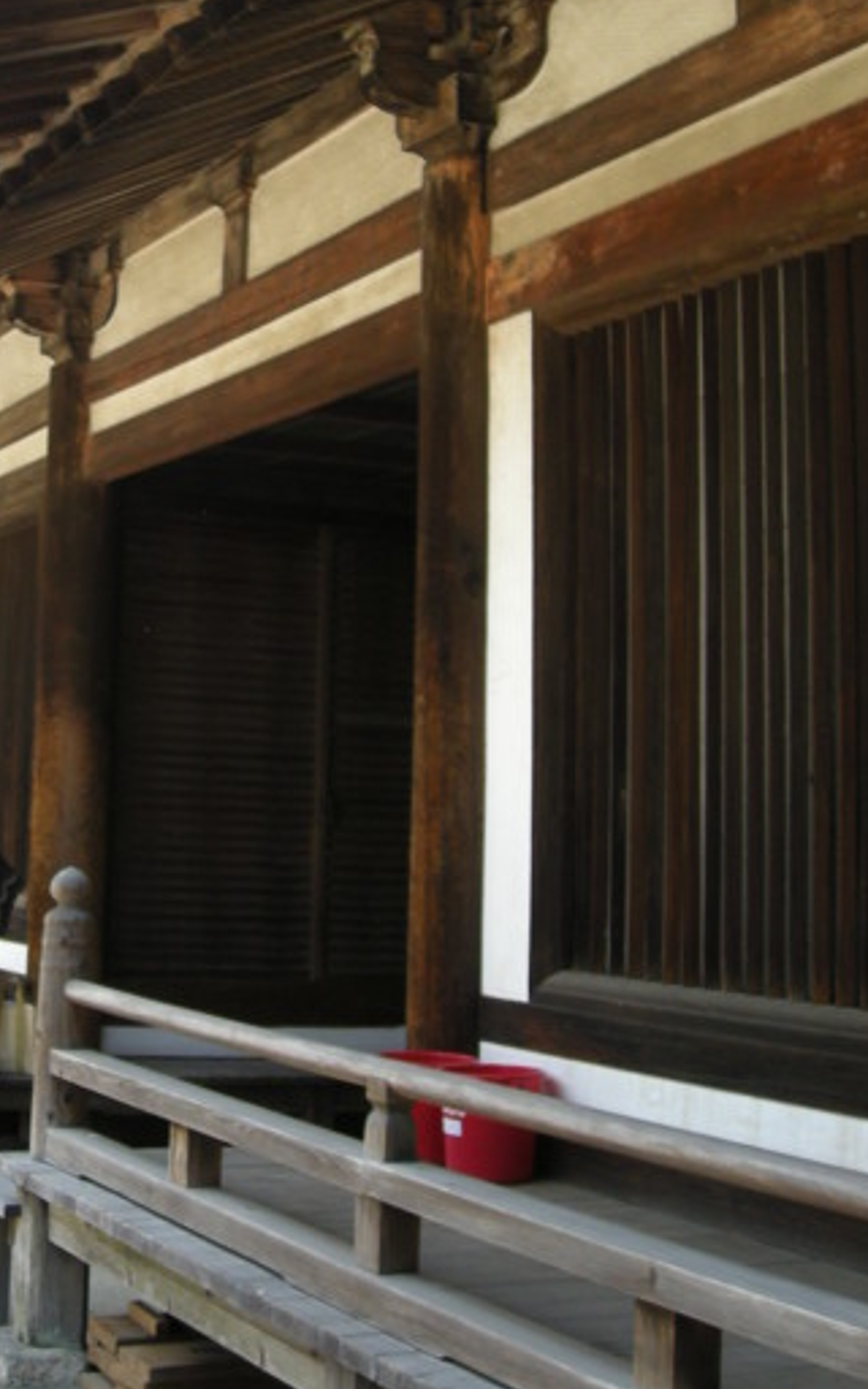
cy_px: 399
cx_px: 87
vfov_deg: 34.6
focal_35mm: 58
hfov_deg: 21.9
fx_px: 2195
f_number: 2.8
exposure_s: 1/155
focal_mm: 5.7
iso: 50
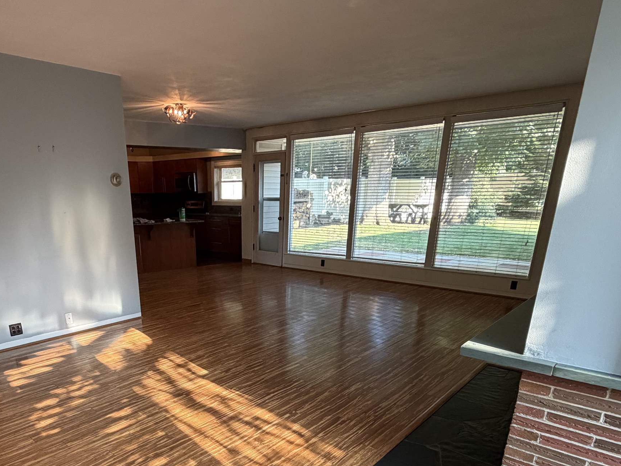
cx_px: 239
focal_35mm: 25
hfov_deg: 68.5
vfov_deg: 52.3
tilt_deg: -20.0
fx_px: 448
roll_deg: +1.0
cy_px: 353
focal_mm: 2.22
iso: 250
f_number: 2.2
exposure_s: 1/120
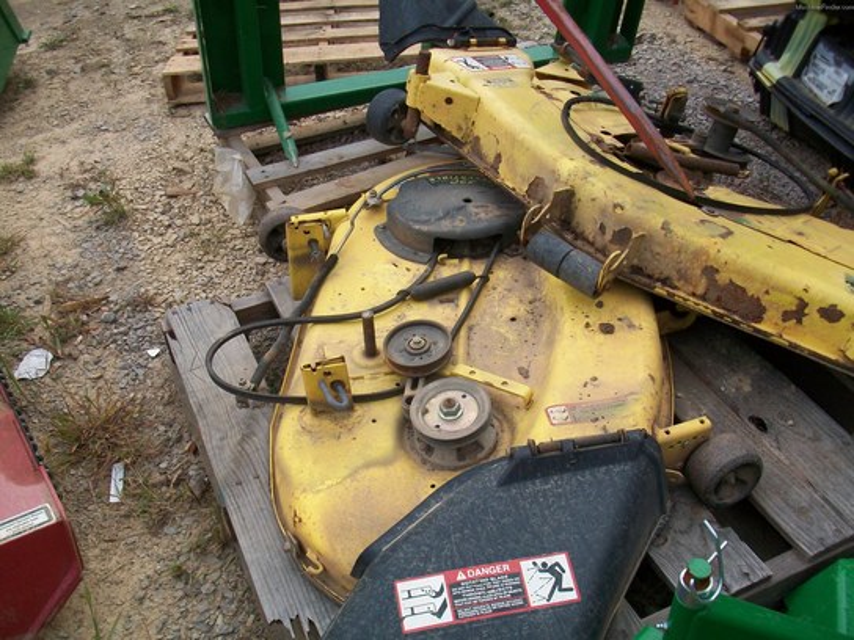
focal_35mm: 34
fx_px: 839
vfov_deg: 41.8
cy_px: 320
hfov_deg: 54.0
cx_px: 427
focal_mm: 5.7
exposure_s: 1/640
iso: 80
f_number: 2.8
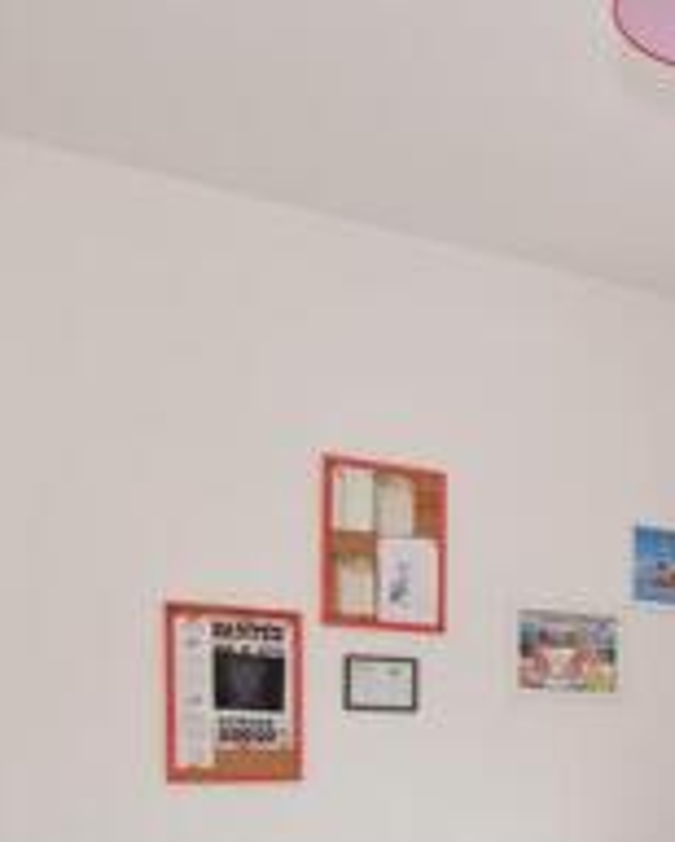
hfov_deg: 28.8
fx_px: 1197
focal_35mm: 48
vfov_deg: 35.6
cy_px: 809
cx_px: 728
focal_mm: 10
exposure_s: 1/100
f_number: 6.3
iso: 640
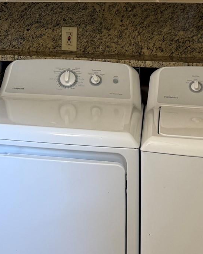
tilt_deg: -3.1
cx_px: 25
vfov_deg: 25.9
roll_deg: -0.5
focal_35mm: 70
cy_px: 6
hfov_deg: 21.4
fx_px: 526
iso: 160
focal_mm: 6.76
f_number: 1.78
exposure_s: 1/120
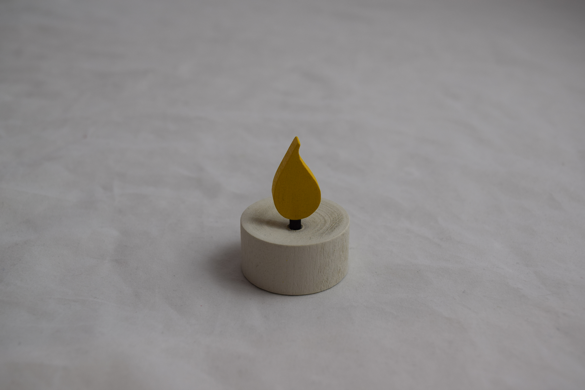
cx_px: 292
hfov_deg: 45.0
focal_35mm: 44
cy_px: 195
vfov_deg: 30.8
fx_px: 707
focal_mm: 29
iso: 400
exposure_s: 1/160
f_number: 6.3
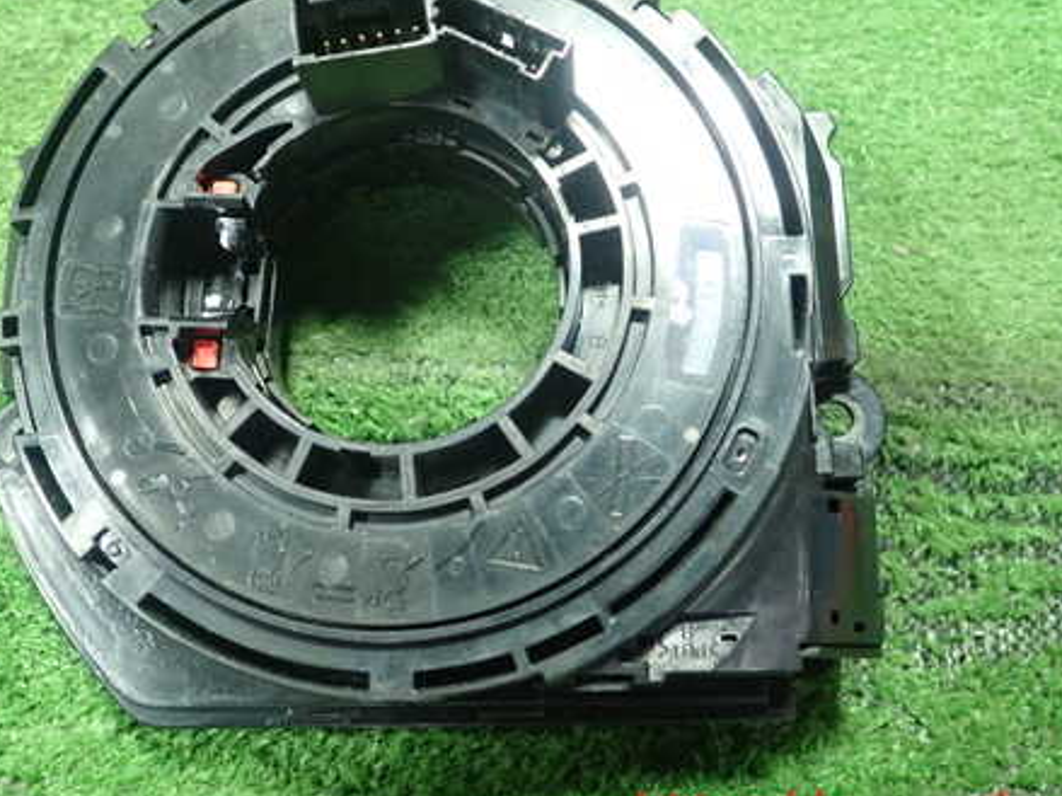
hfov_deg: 45.7
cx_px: 457
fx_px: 1258
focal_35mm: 41
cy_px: 302
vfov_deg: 34.9
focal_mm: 5.5
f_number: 2.3
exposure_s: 1/100
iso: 800
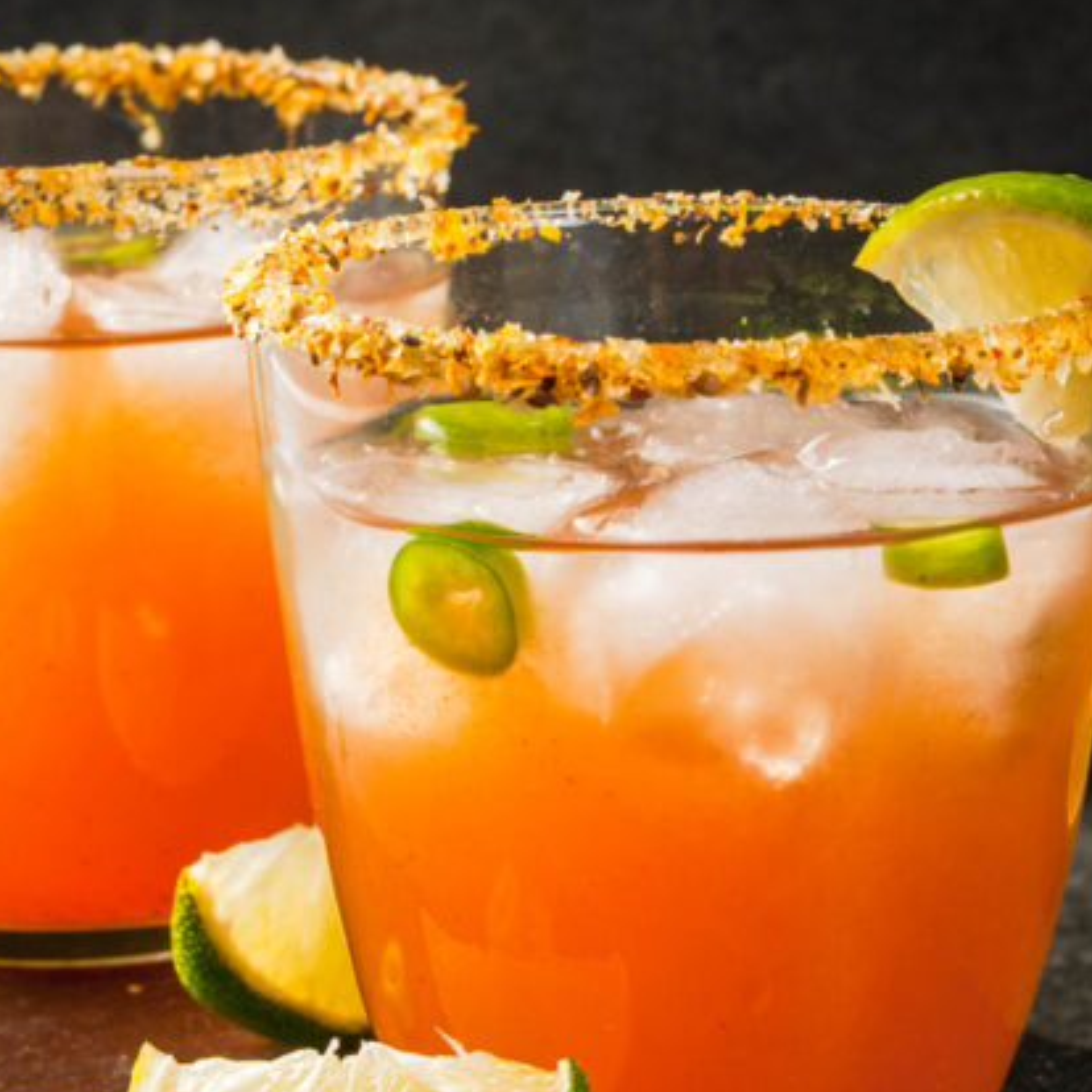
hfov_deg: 7.9
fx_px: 7888
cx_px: 768
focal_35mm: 221
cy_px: 713
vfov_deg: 7.9
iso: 100
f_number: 11
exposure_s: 1/60
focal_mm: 70
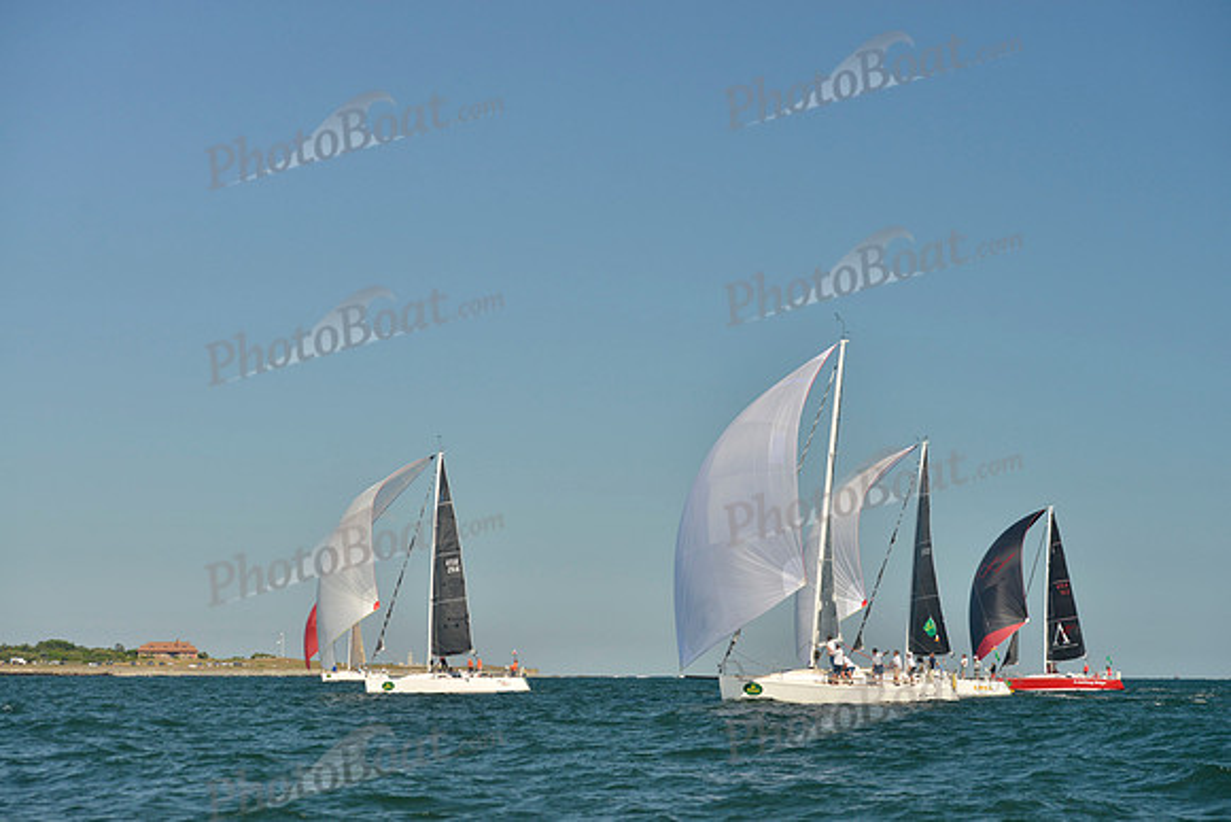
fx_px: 2907
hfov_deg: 23.9
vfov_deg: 16.1
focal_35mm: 85
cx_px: 616
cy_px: 411
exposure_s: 1/1250
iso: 400
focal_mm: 85
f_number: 7.1
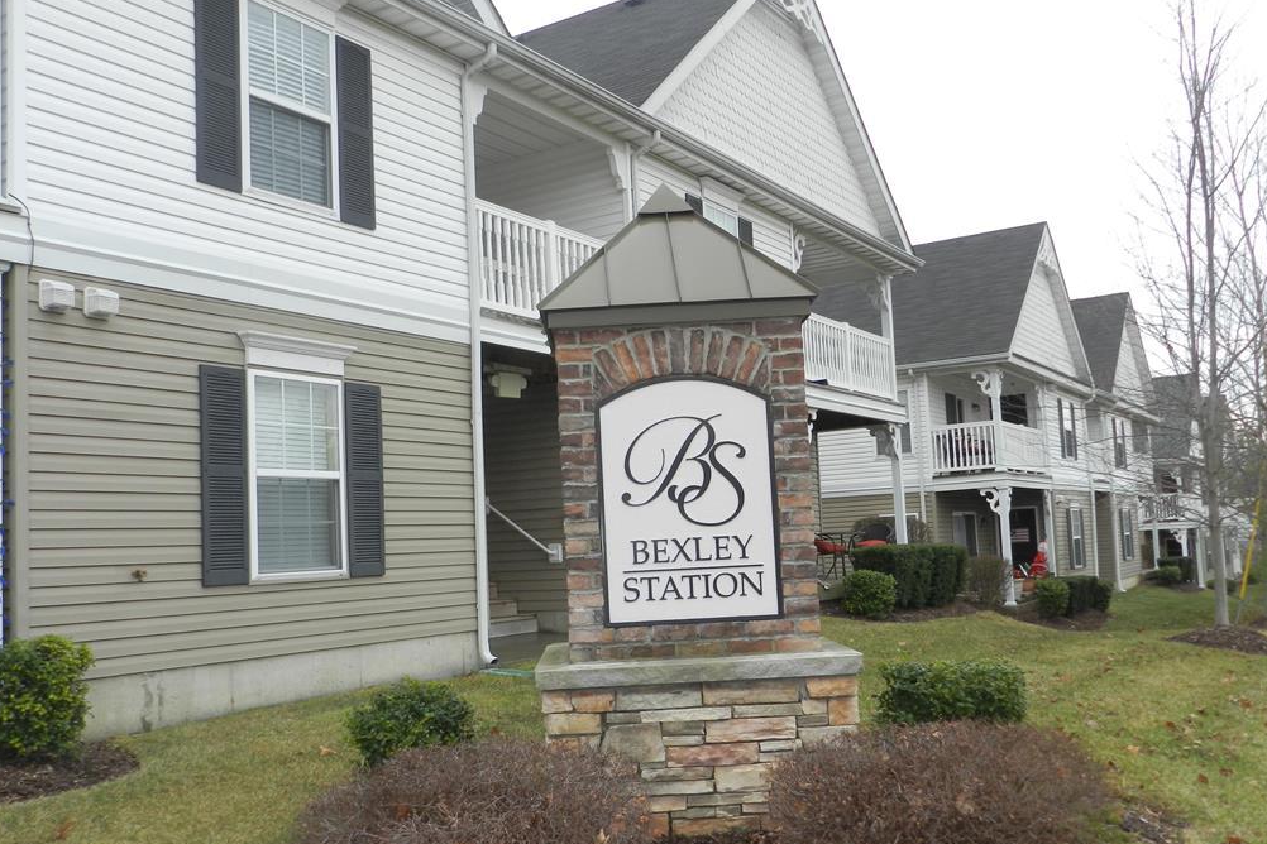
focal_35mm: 34
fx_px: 1197
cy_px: 438
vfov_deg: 38.9
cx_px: 632
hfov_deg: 55.8
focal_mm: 5.6
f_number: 3.7
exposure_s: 1/160
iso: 160
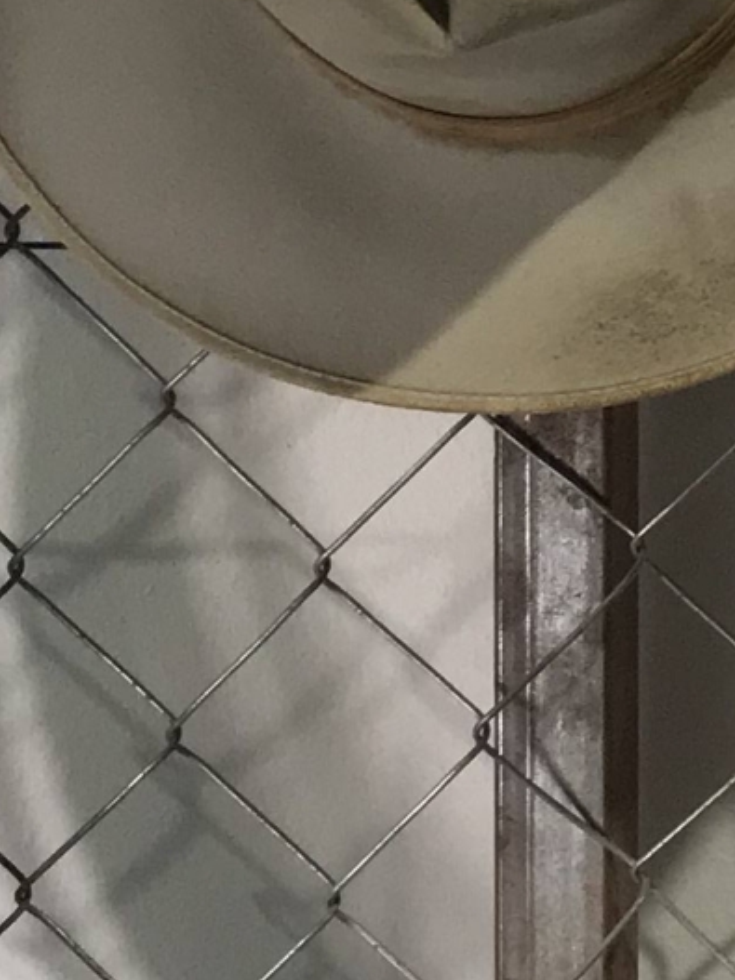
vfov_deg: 14.3
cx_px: 1511
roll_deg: +0.4
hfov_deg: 10.0
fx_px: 3852
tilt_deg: +1.6
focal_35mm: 136
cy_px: 76
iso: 40
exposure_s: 1/100
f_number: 1.8
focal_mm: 3.99
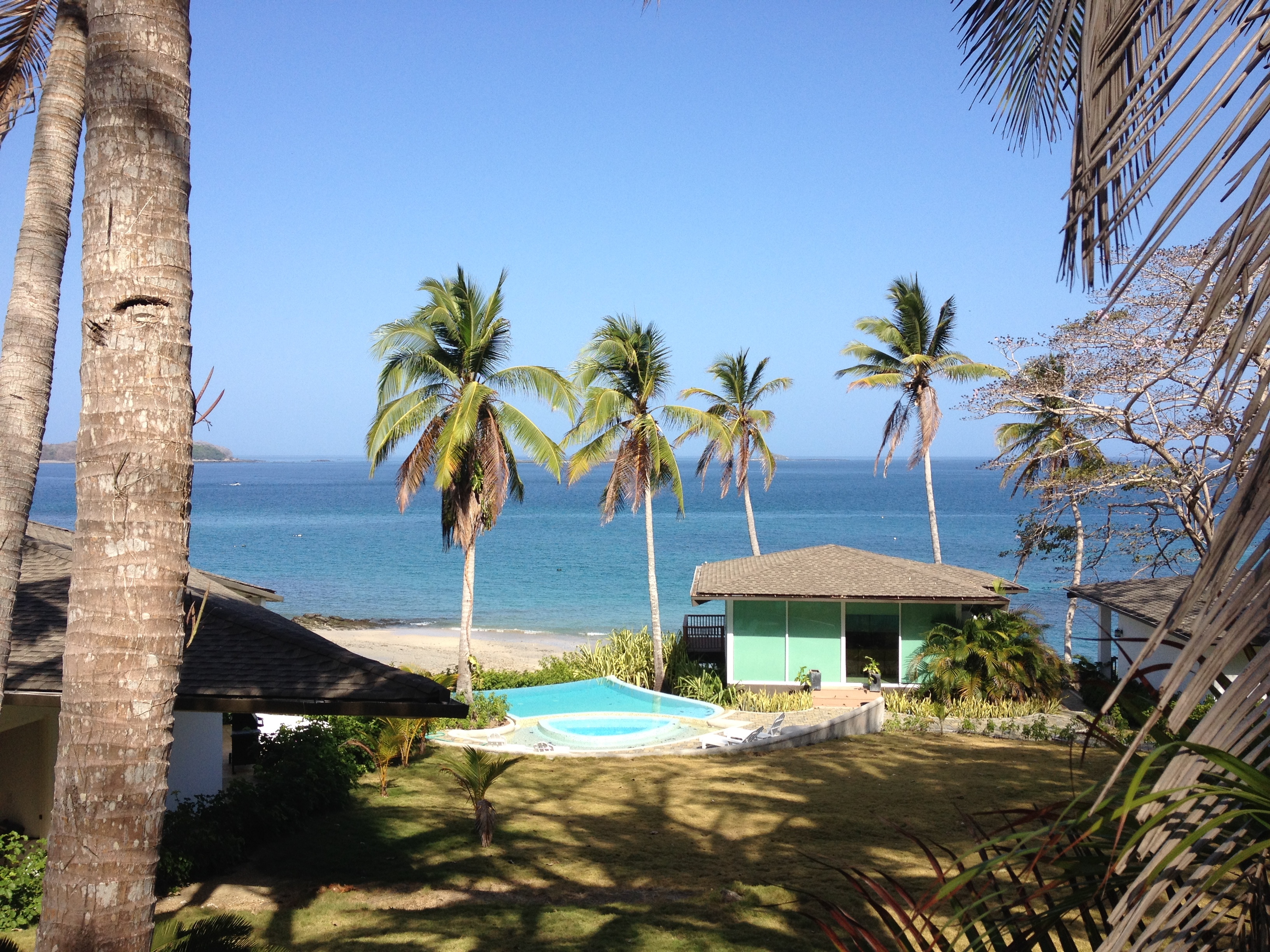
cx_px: 635
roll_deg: +0.4
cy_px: 476
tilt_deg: -4.1
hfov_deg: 52.6
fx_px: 1284
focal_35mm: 35
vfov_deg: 40.7
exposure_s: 1/1416
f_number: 2.4
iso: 50
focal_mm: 4.28
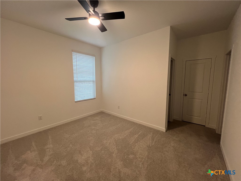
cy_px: 90
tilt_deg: -6.7
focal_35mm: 13
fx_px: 91
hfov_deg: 106.2
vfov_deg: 89.9
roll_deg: -0.2
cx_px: 120
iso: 125
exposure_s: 1/60
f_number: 1.8
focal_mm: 1.57
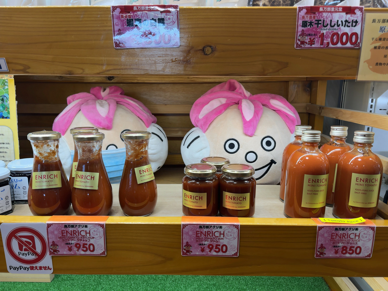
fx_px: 291
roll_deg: -0.5
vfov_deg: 53.1
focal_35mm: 26
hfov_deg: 67.3
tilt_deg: -11.4
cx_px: 194
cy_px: 146
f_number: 1.6
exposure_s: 1/120
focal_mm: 5.1
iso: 32
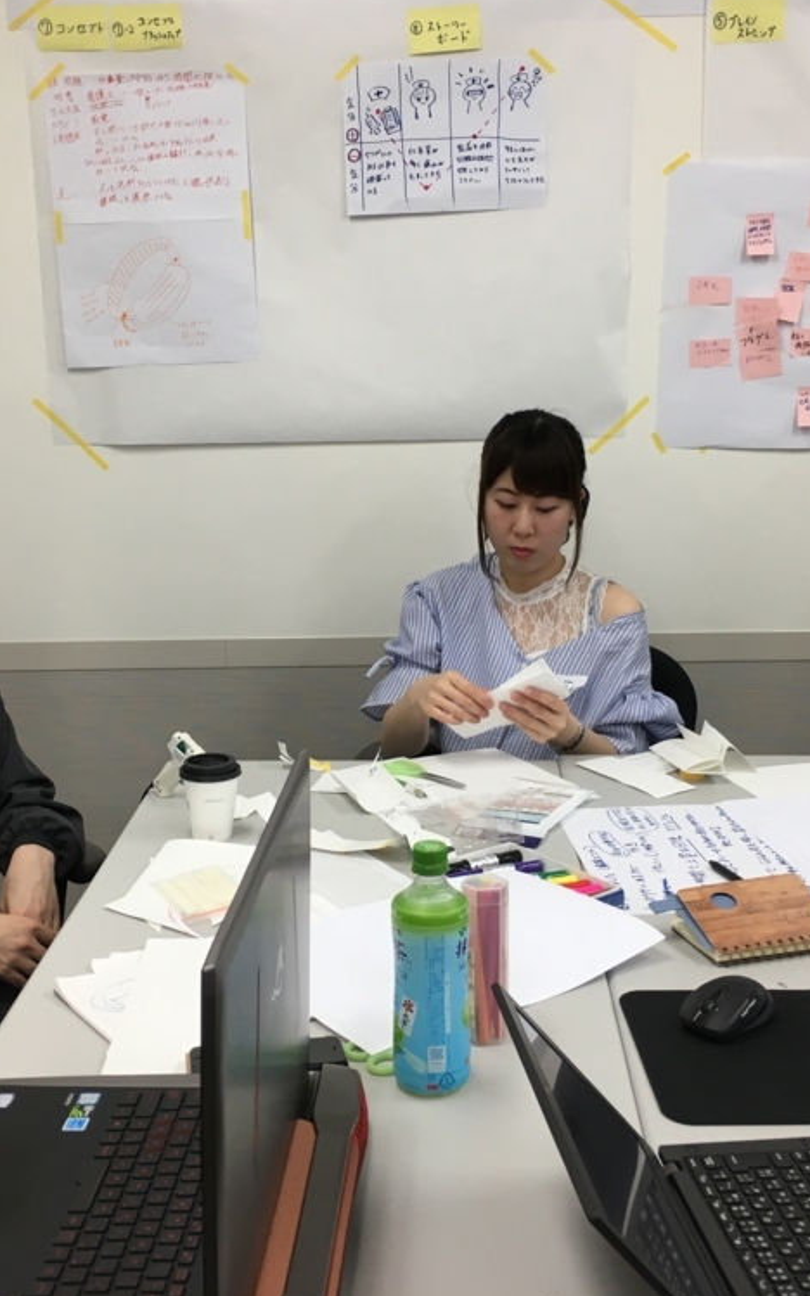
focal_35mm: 42
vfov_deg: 47.2
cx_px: 386
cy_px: 640
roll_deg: +0.6
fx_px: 1484
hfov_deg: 30.5
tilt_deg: -11.7
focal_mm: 4.15
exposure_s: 1/40
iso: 25
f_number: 2.2
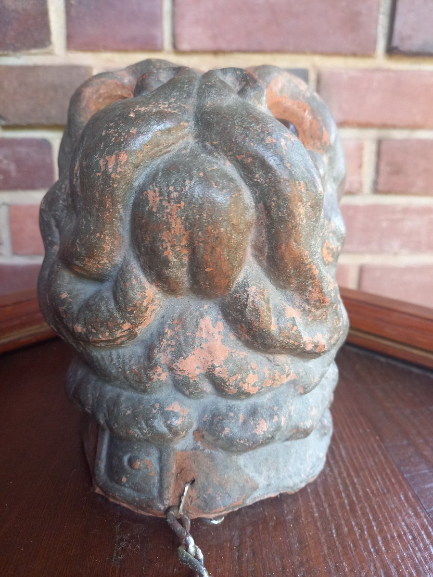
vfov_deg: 69.4
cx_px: 216
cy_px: 288
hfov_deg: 54.9
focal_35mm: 25
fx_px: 417
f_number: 1.8
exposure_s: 1/50
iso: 200
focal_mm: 4.65
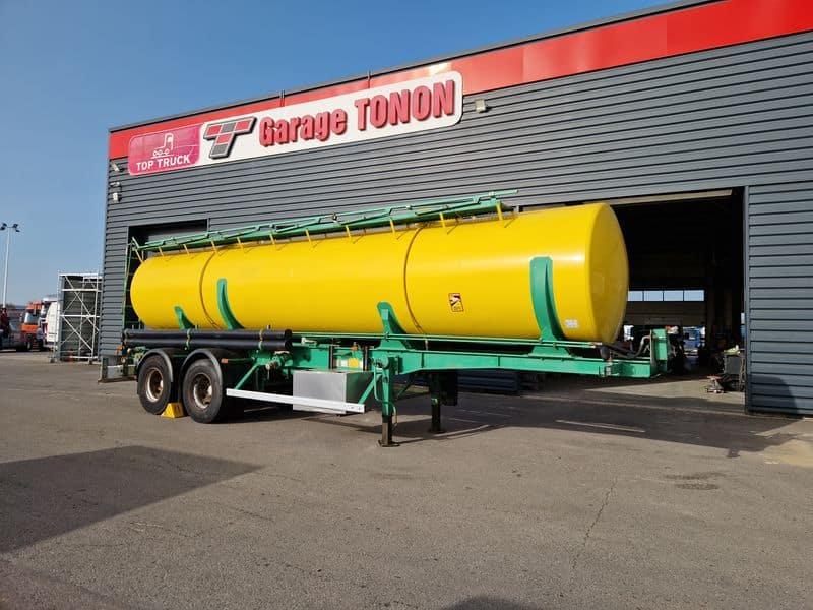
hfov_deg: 73.9
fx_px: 540
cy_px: 305
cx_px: 406
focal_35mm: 23
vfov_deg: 58.9
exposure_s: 1/14286
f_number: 1.8
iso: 50
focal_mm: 5.4
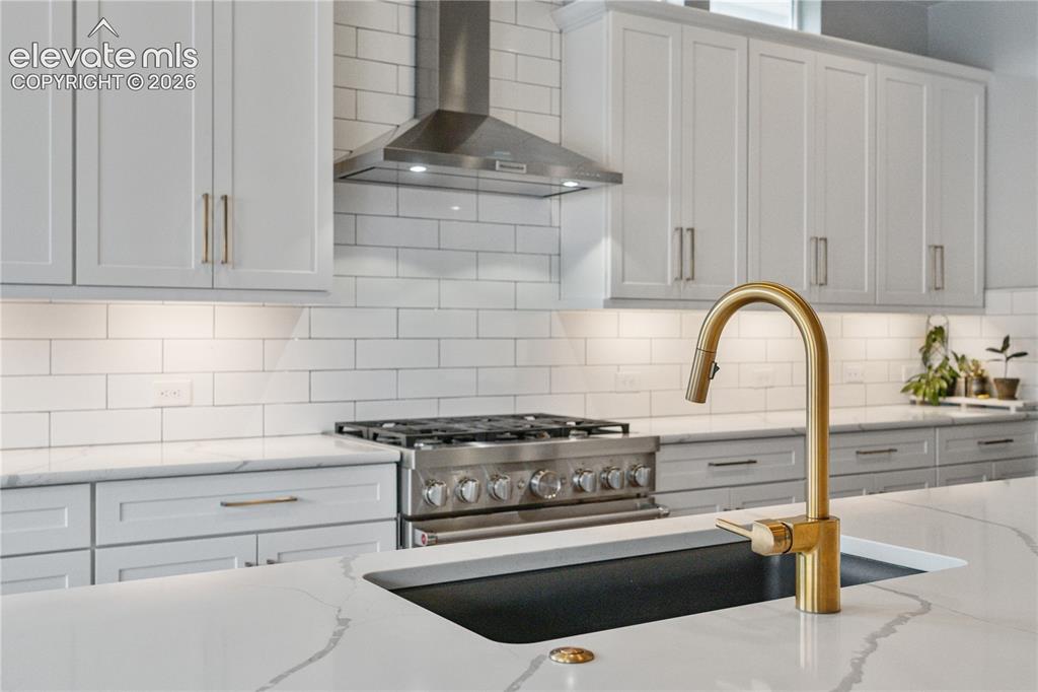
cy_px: 346
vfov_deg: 36.8
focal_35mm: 36
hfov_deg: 53.1
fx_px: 1038
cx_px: 519
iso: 250
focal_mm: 24
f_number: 4.5
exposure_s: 1/200
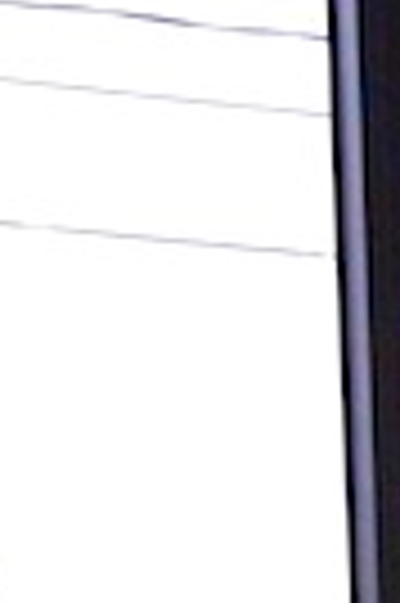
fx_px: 2222
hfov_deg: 8.4
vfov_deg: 14.3
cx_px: 1254
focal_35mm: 133
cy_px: 940
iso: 1600
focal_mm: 5.4
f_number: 7
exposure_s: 1/2000
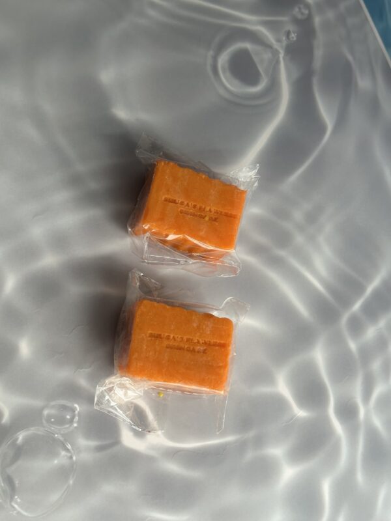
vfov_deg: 39.7
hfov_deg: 30.3
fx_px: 723
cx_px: 196
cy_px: 260
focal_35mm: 48
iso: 100
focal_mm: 6.86
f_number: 1.78
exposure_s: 1/60
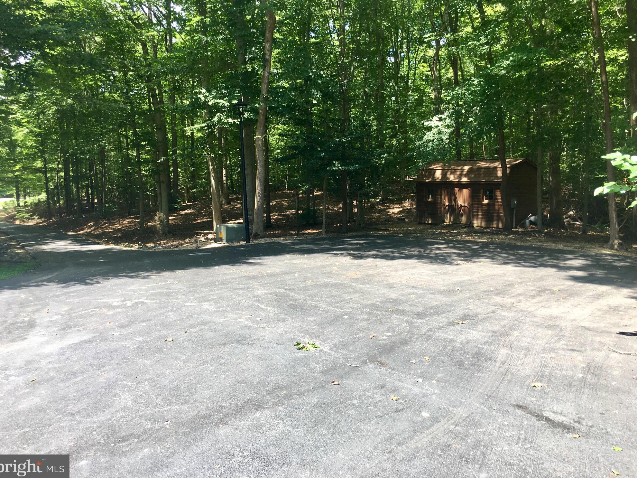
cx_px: 318
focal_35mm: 30
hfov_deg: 60.0
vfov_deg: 46.8
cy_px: 234
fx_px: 552
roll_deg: +0.5
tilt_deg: -5.1
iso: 25
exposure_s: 1/200
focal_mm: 4.15
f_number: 2.2
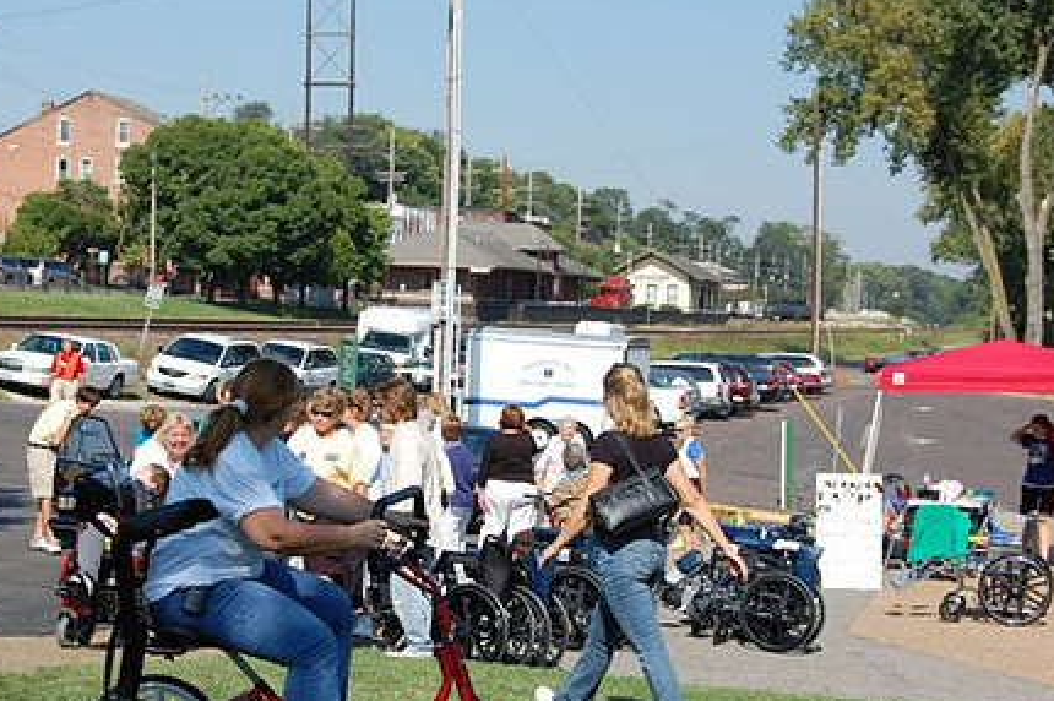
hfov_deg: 23.8
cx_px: 360
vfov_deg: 16.0
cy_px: 444
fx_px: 2487
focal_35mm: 85
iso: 200
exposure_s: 1/400
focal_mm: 42
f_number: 10
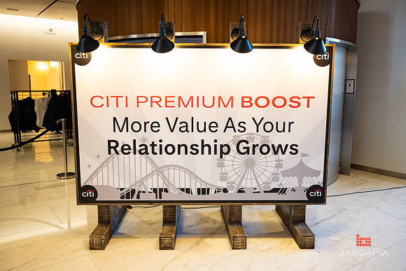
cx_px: 207
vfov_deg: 42.8
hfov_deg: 60.8
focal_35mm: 31
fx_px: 346
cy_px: 137
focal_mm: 30
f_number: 3.2
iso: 1600
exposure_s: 1/320
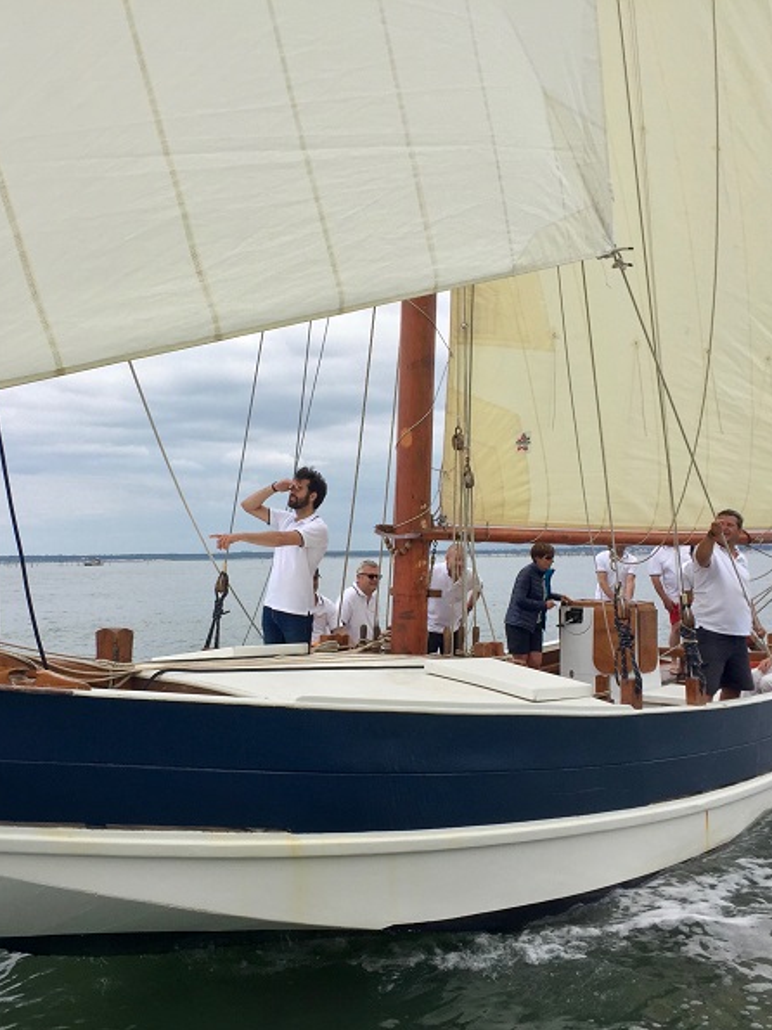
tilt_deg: +1.2
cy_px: 518
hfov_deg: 36.8
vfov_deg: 47.9
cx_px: 341
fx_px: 1160
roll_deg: +0.5
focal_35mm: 39
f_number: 2.2
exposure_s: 1/2326
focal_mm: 4.15
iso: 32
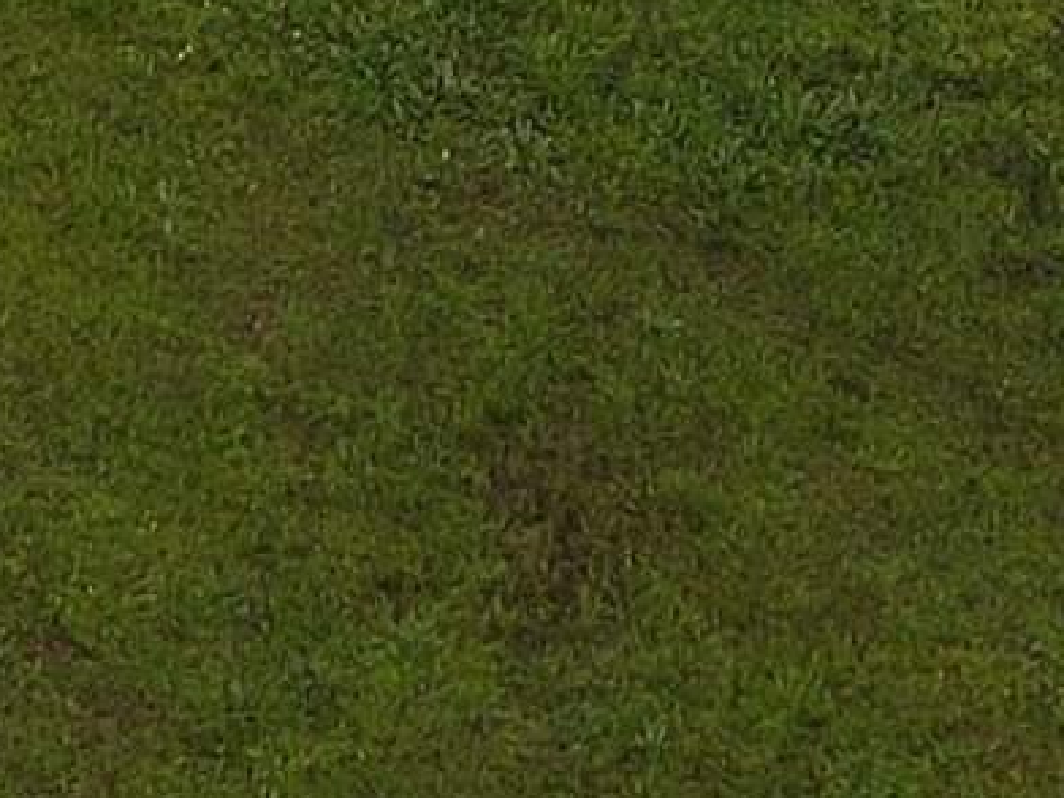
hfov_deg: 10.5
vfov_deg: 6.5
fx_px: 5779
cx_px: 244
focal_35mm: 188
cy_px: -2313
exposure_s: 1/350
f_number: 2.8
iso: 100
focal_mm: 4.5
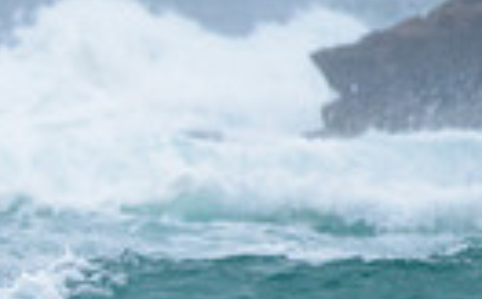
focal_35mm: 2752
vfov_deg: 0.5
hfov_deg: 0.8
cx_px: -313
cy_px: 349
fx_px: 36089
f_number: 5.6
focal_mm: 500
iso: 1250
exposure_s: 1/1250
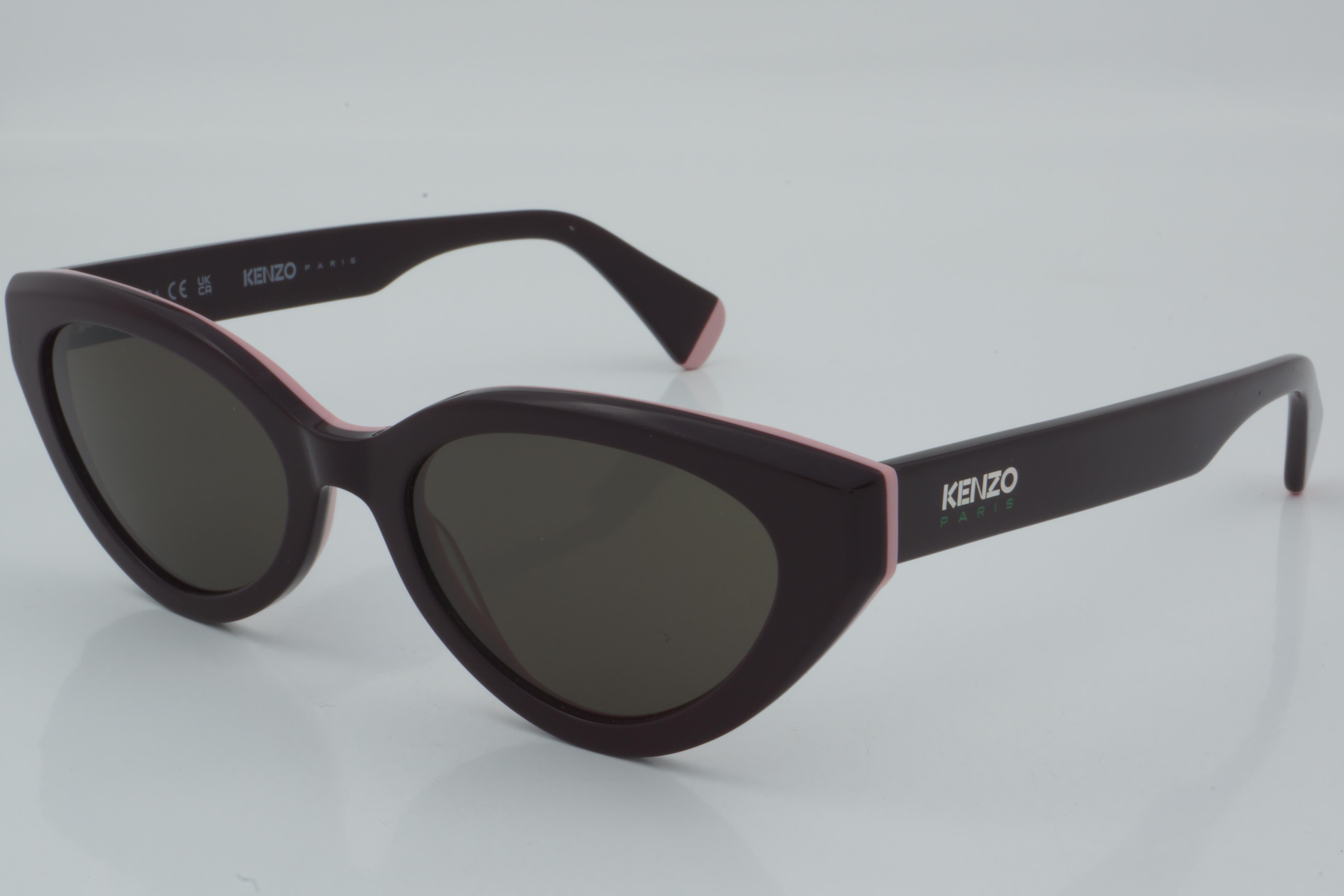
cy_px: 448
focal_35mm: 75
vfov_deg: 18.2
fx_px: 2800
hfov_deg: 27.0
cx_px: 672
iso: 100
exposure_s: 1/4
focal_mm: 50
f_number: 32
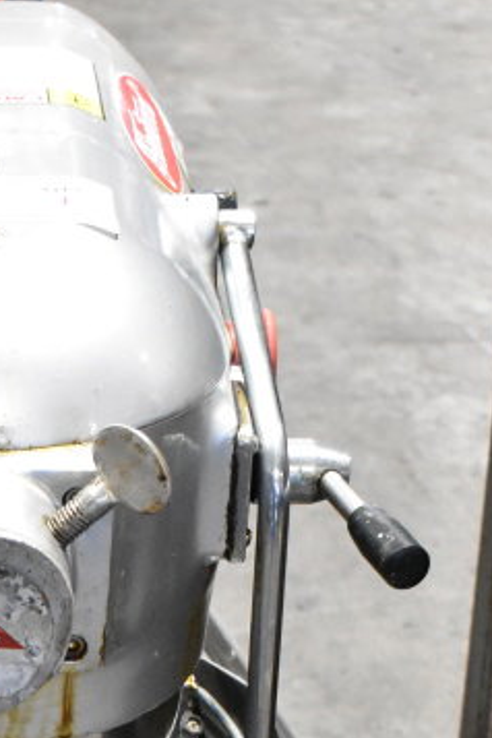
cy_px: 923
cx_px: -25
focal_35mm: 123
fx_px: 2521
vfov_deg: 15.9
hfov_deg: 11.0
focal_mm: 32
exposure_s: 1/200
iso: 6400
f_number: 7.1
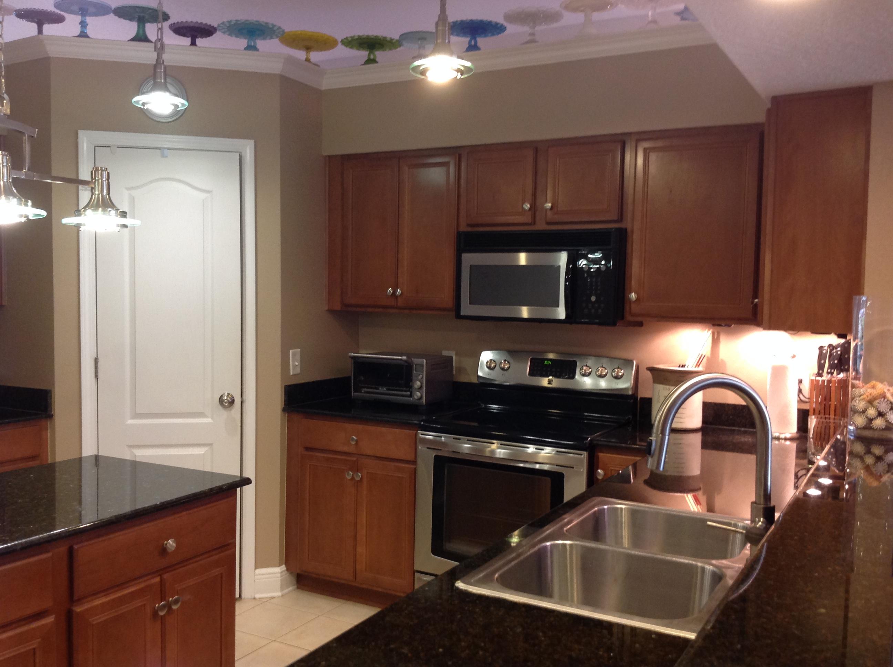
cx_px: 446
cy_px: 334
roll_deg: -0.5
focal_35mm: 35
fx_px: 902
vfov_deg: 40.6
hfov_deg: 52.7
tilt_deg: -3.5
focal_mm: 4.28
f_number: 2.4
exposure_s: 1/15
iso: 125
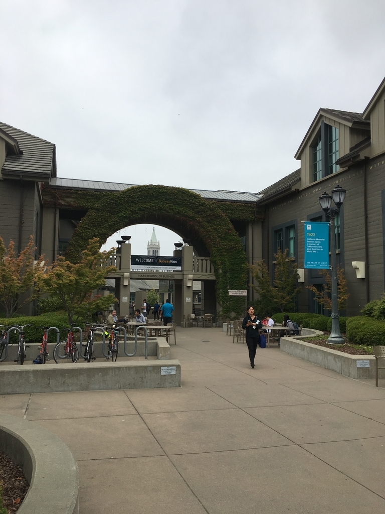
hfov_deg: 48.2
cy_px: 257
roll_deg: -0.7
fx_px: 430
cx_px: 192
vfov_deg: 61.7
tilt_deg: +5.4
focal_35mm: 29
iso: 25
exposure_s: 1/1083
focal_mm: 4.15
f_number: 2.2
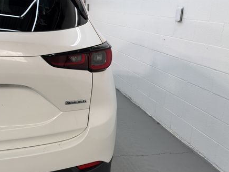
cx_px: 102
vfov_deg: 32.8
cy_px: 104
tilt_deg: -19.8
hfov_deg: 42.9
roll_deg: +2.9
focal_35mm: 44
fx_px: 291
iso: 64
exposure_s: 1/312
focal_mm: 6.93
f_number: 1.8
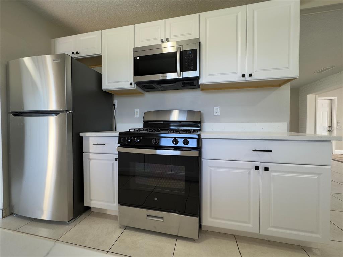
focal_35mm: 14
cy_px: 128
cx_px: 172
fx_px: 139
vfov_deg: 85.7
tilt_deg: -1.5
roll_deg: -0.2
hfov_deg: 102.1
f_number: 2.2
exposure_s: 1/120
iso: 125
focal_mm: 2.22
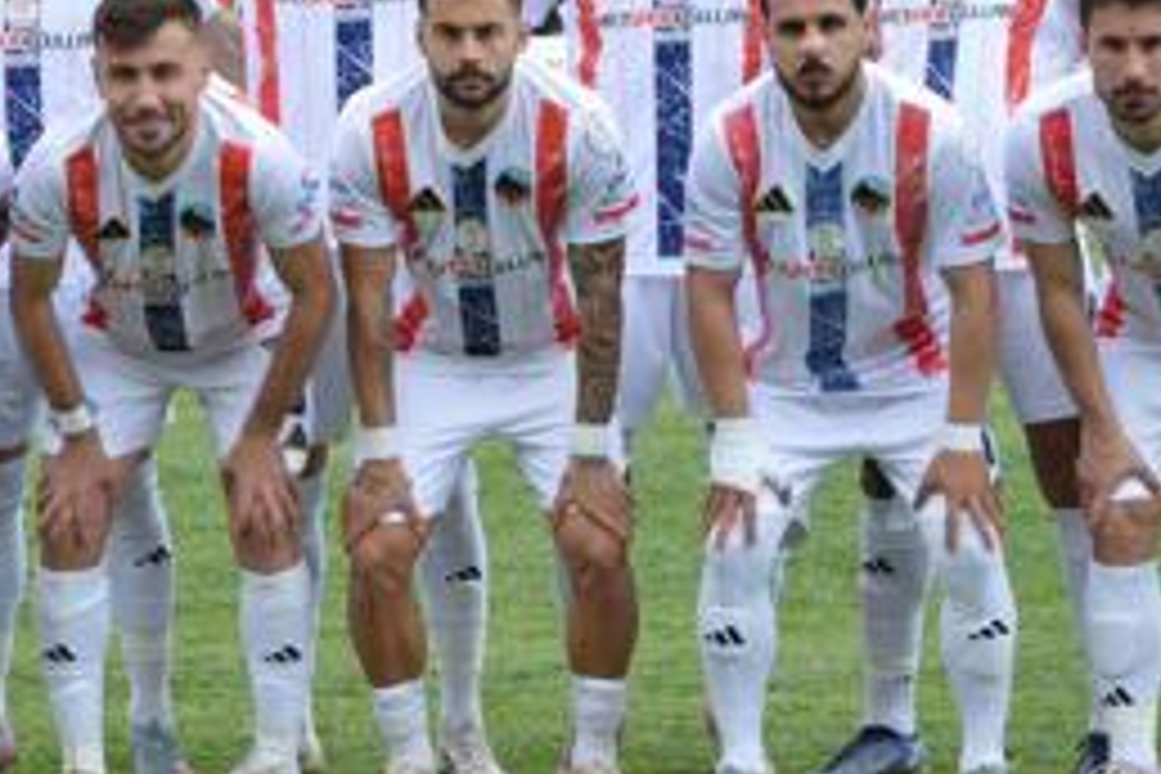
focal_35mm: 197
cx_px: 464
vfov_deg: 7.0
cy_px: 230
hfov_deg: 10.4
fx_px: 6359
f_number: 6.3
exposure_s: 1/160
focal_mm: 55
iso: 100
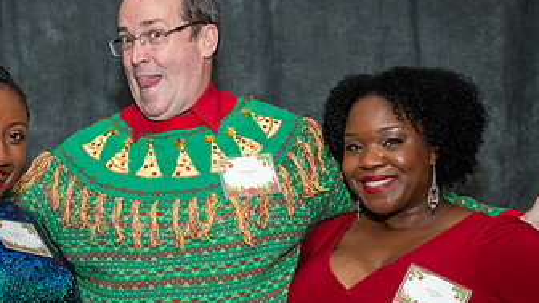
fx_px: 1158
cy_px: 202
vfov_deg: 14.9
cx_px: 160
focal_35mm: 81
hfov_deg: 26.0
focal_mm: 26
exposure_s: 1/250
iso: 500
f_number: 6.3
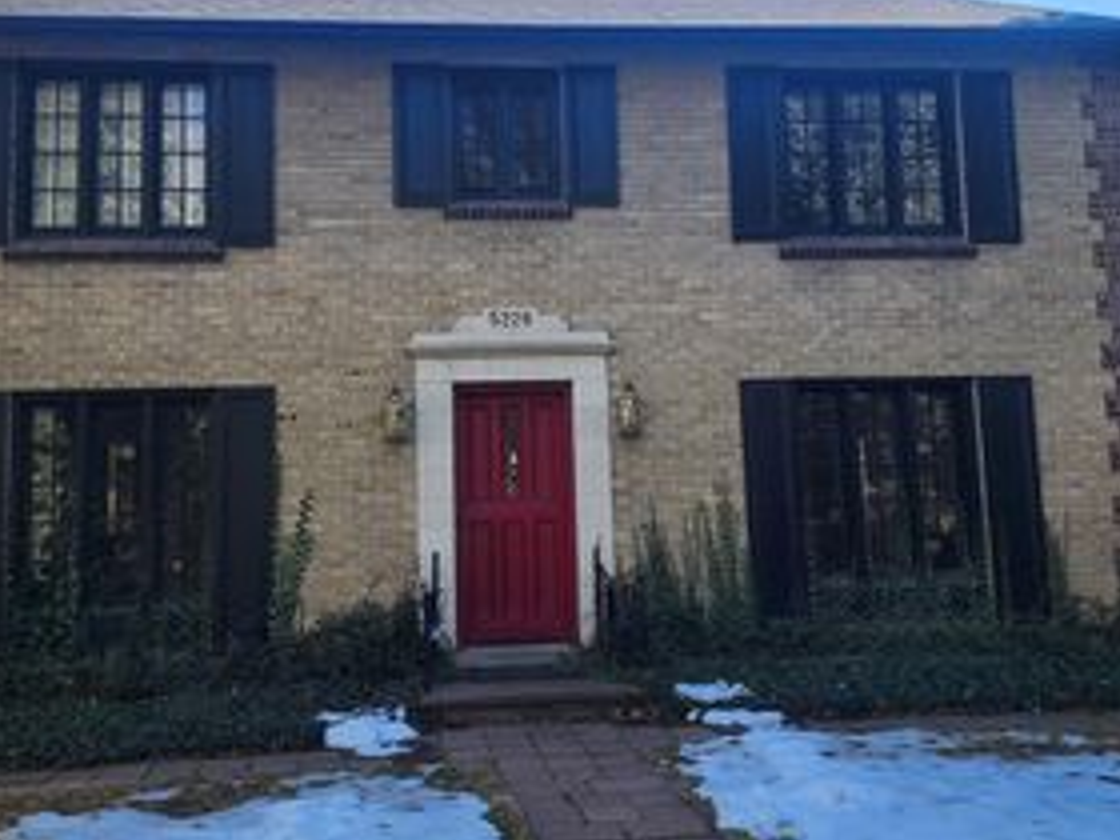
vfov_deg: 35.0
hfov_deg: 45.8
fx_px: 1327
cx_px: 528
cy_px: 346
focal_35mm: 41
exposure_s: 1/190
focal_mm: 6.4
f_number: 1.8
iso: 12
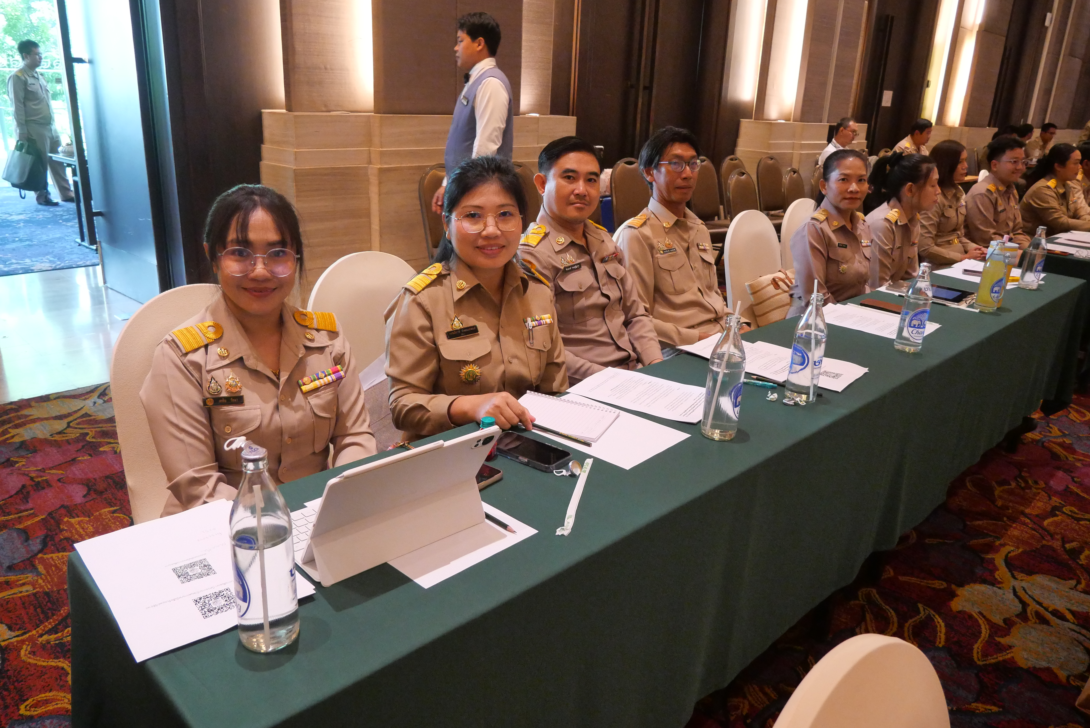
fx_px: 727
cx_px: 545
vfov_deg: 53.2
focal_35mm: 24
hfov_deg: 73.7
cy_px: 364
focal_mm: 12
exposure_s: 1/160
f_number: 4
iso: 3200
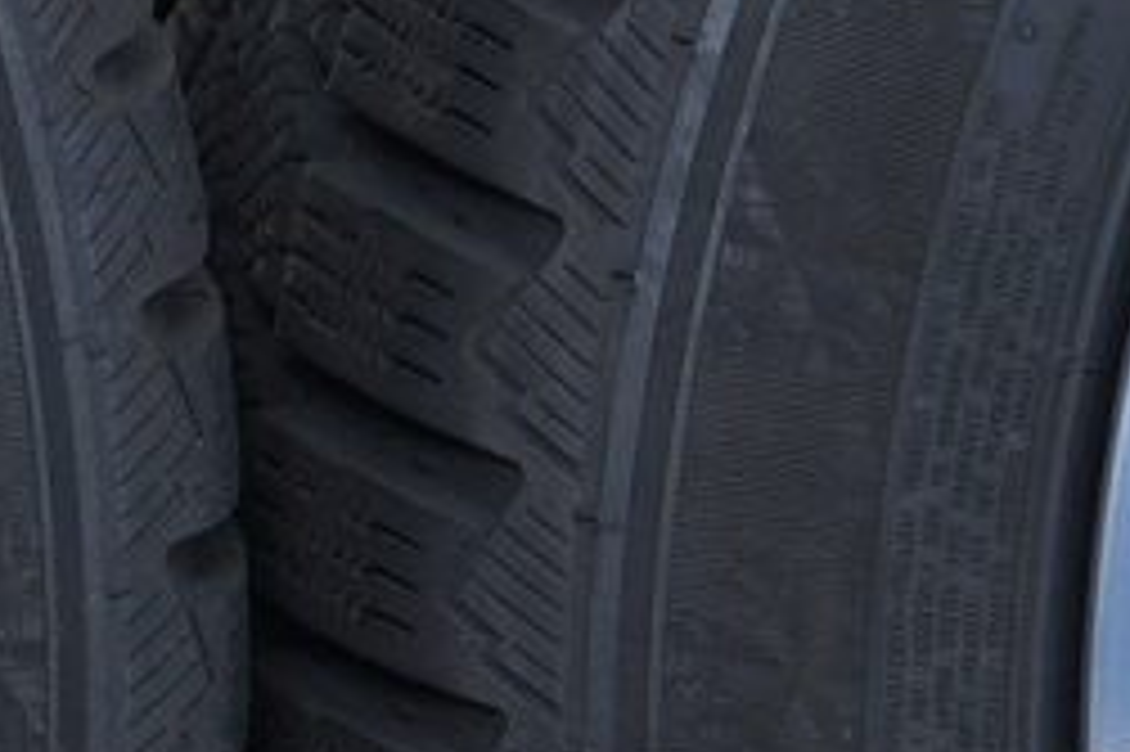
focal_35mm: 268
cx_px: -2355
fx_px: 8406
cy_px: 588
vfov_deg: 5.1
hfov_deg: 6.9
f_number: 7.1
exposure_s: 1/100
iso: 250
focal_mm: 35
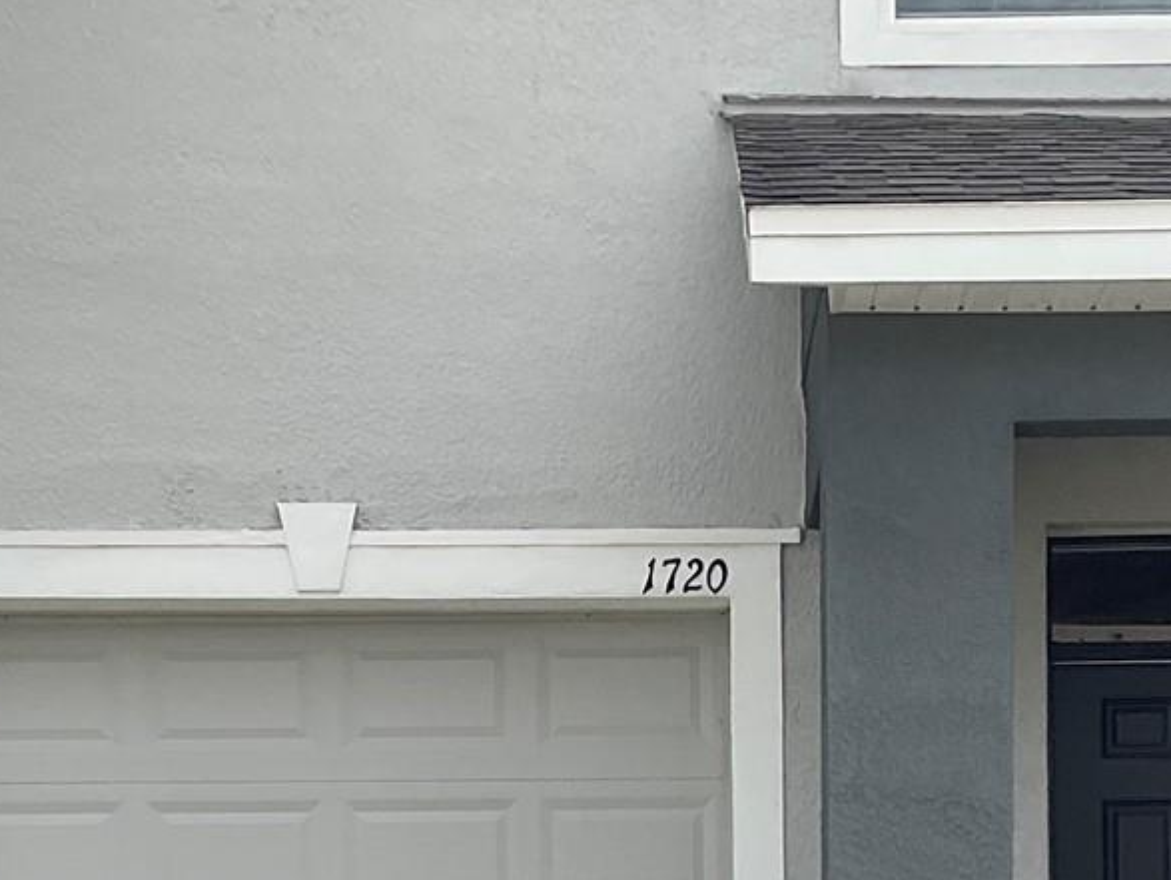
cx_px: 704
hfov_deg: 24.7
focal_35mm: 79
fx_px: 2674
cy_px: 982
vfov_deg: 18.0
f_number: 1.8
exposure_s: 1/1534
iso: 16
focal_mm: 3
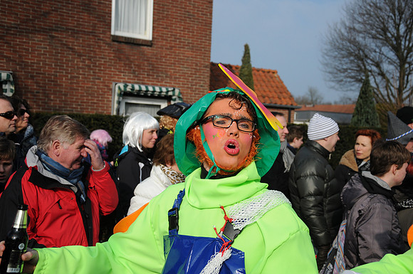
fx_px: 550
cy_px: 137
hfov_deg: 41.2
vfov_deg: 28.0
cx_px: 206
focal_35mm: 48
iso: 320
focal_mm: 32
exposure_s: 1/3200
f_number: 4.2
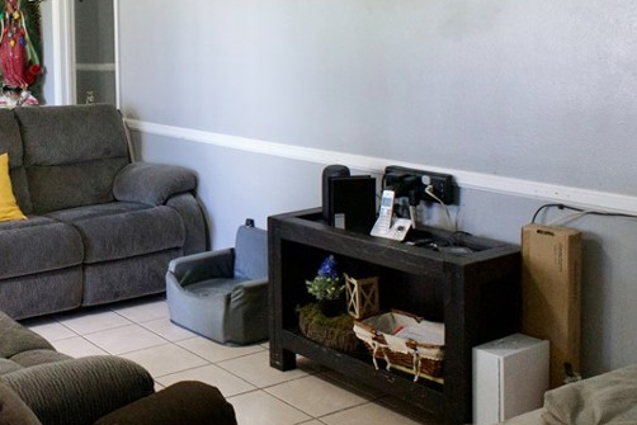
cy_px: 92
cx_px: 60
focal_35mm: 49
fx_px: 867
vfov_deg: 27.1
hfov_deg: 37.6
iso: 2500
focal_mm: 16
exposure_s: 1/60
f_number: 5.6
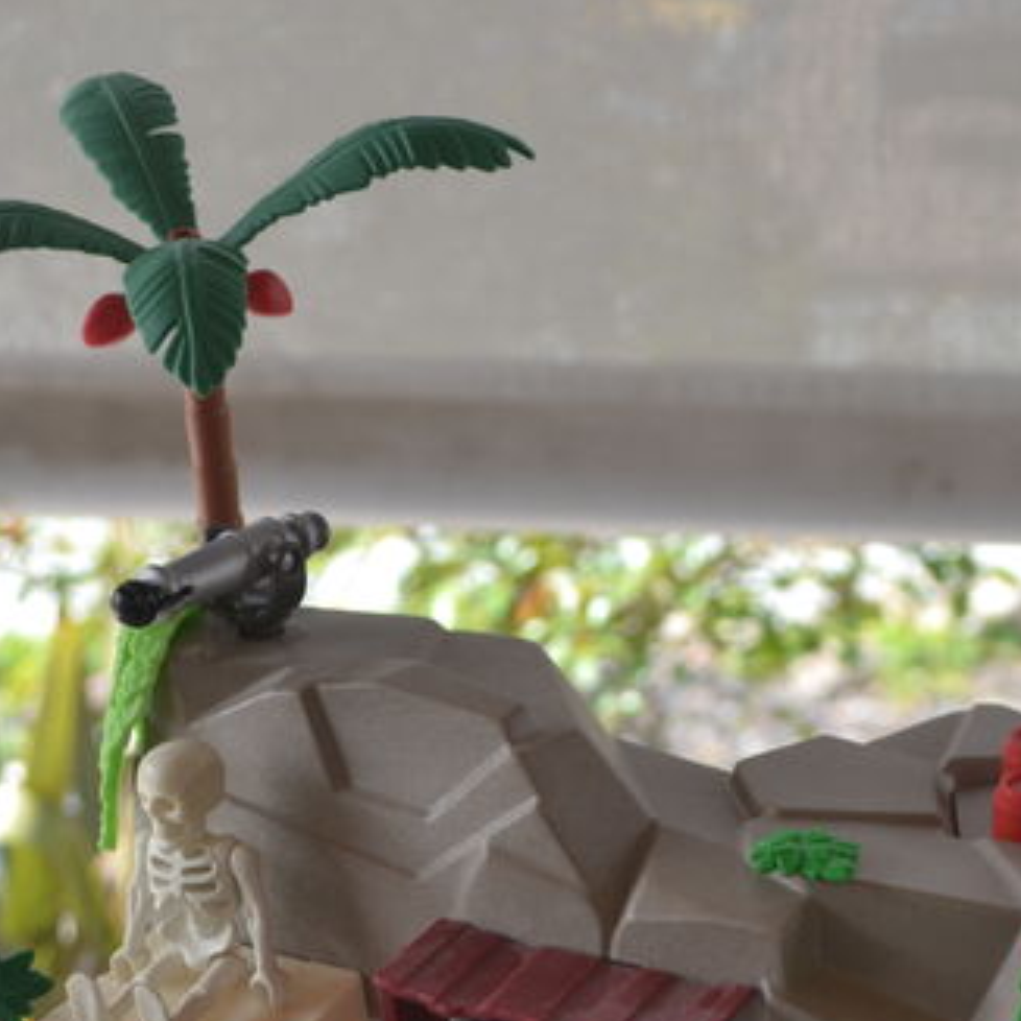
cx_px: 799
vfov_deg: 19.7
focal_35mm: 86
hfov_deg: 20.0
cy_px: 985
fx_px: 2870
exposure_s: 1/125
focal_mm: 22
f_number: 3.8
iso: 100
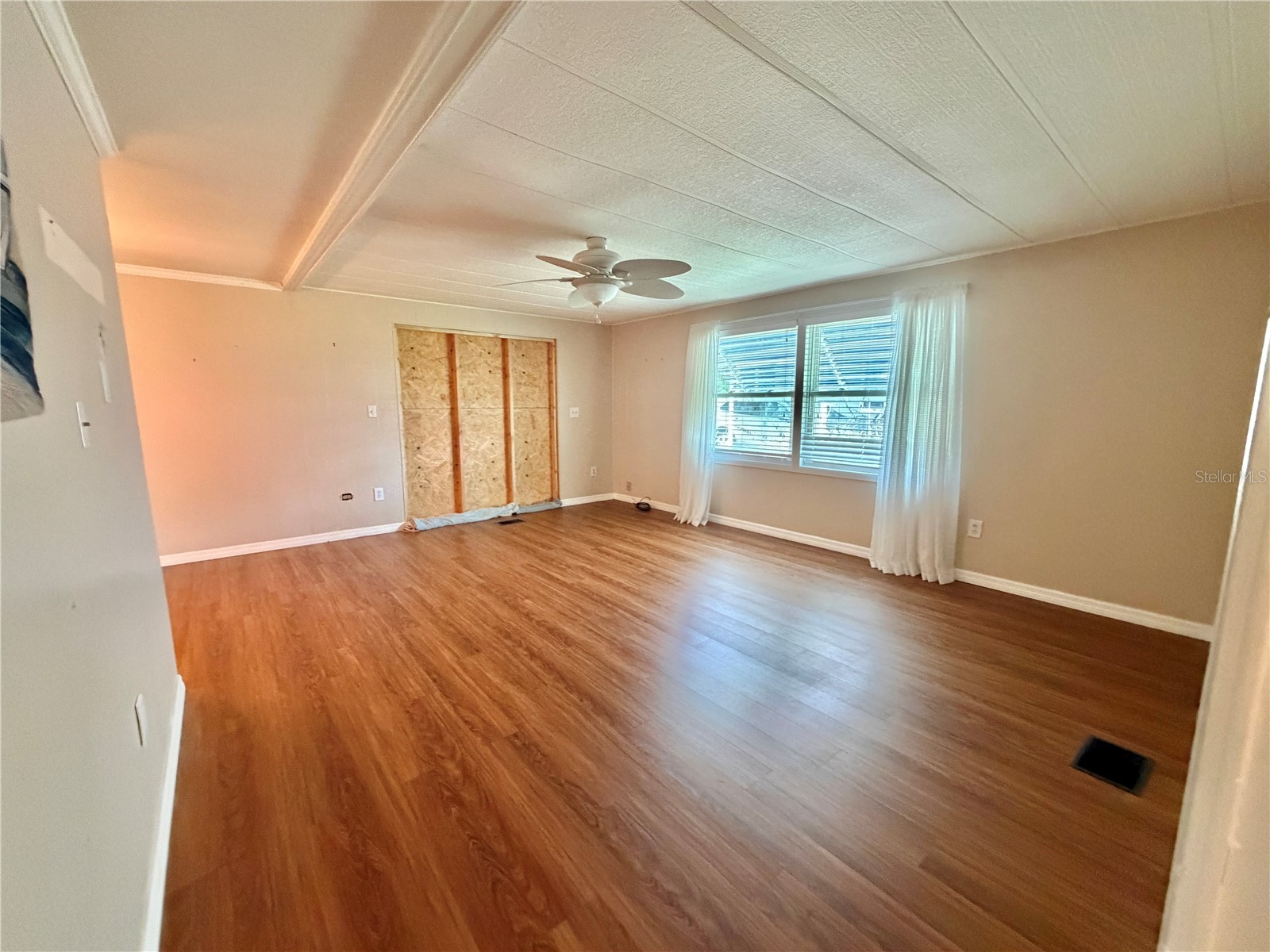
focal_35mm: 14
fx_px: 514
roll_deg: -0.3
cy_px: 476
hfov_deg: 102.1
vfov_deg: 85.7
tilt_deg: -7.6
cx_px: 635
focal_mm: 2.22
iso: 640
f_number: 2.2
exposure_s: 1/60
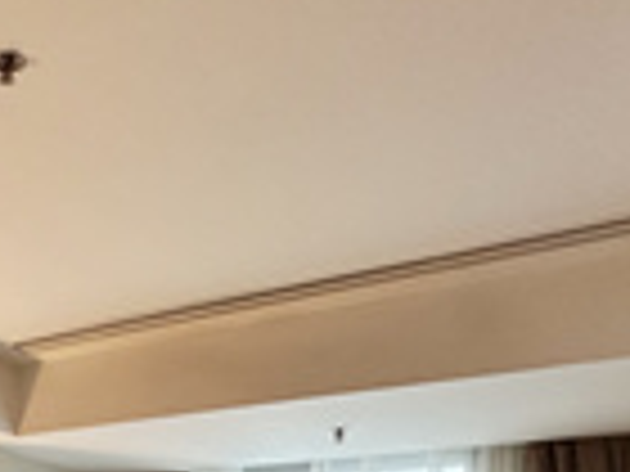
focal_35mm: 50
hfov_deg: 36.0
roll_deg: -1.7
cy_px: 632
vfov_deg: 24.8
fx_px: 910
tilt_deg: +0.5
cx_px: 68
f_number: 2.2
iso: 200
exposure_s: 1/50
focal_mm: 2.22
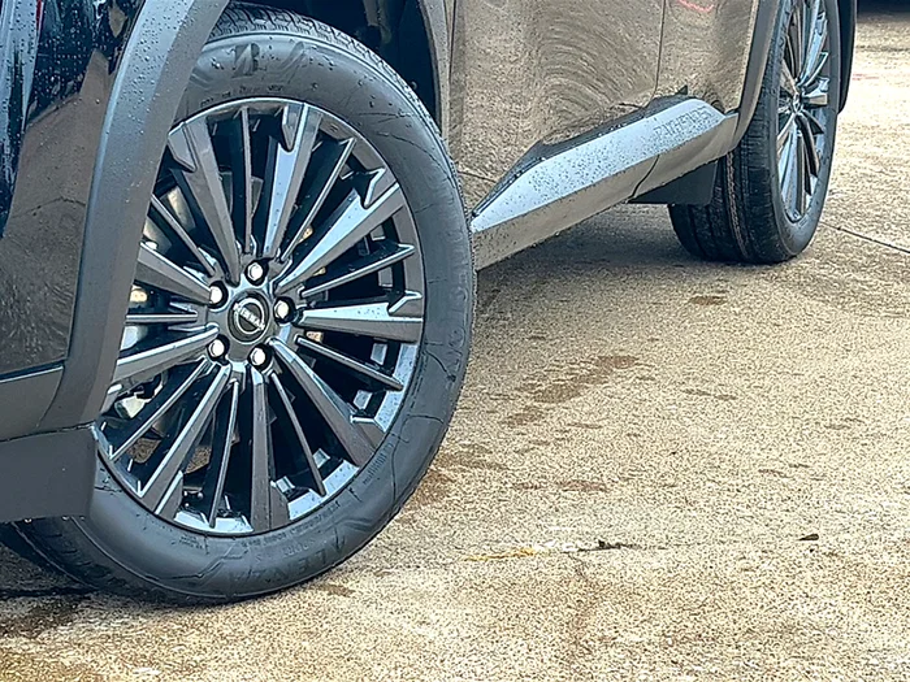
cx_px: 455
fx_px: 2156
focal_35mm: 82
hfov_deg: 23.8
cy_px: 341
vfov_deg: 18.0
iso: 80
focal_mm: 6.86
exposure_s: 1/311
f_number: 1.78
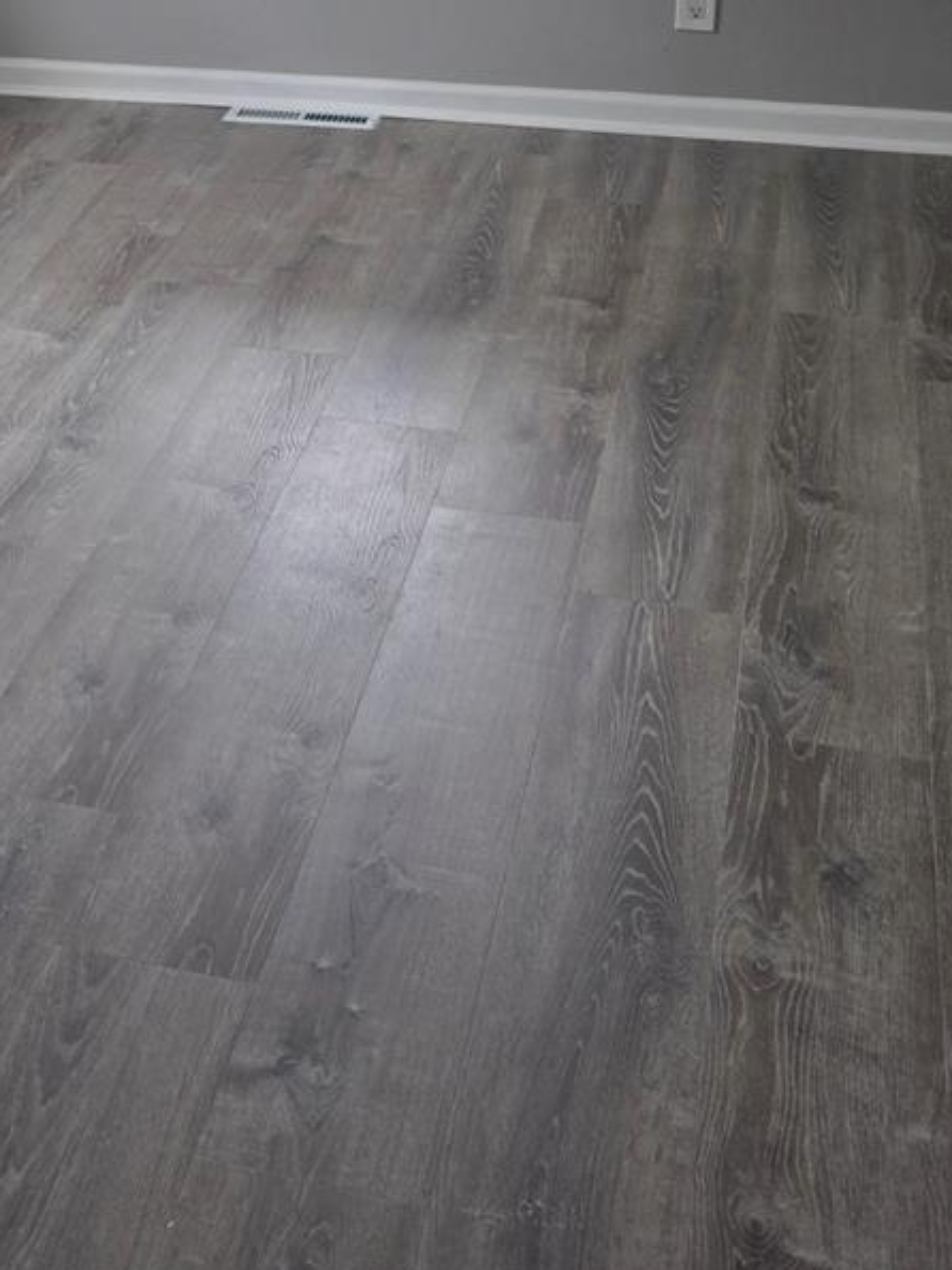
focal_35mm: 58
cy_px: -73
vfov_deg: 30.3
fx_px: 2128
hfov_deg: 24.6
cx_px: 136
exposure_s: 1/120
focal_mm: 5.4
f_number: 1.8
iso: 64
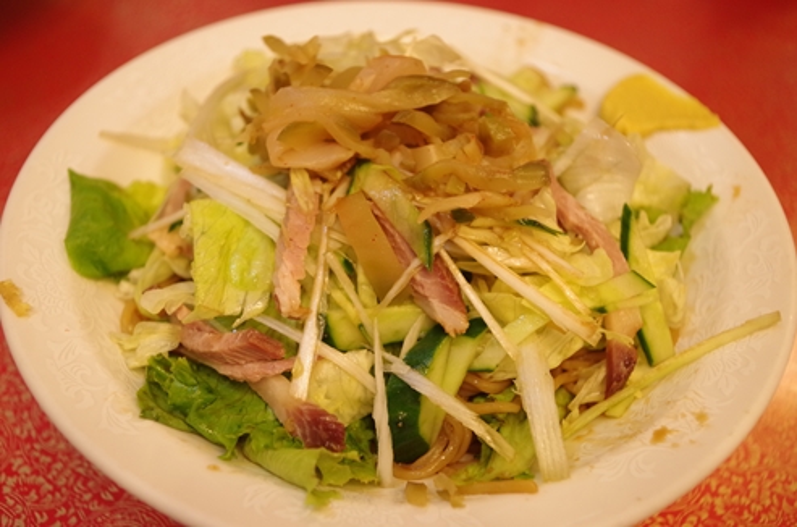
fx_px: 869
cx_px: 398
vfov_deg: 33.7
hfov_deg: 49.2
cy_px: 264
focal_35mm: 39
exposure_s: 1/50
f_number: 4
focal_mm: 26.25
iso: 800
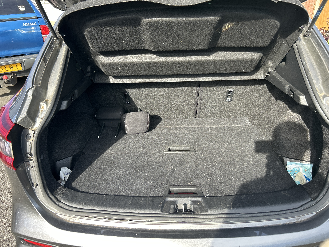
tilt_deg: -26.6
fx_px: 247
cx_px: 164
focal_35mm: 26
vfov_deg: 53.1
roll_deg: +0.7
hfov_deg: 67.3
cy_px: 124
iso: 50
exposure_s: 1/387
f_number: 1.5
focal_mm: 5.7
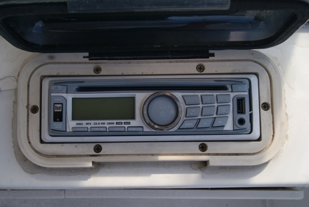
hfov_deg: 49.5
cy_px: 104
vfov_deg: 34.3
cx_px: 154
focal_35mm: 39
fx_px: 335
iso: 100
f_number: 13
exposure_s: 1/80
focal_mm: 26
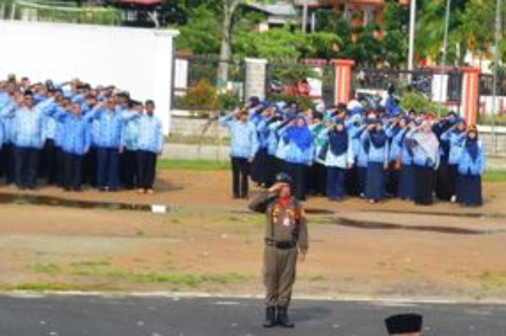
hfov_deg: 10.6
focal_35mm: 192
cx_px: 549
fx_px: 2694
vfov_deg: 7.1
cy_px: 224
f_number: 11
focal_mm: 52
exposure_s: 1/500
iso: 400
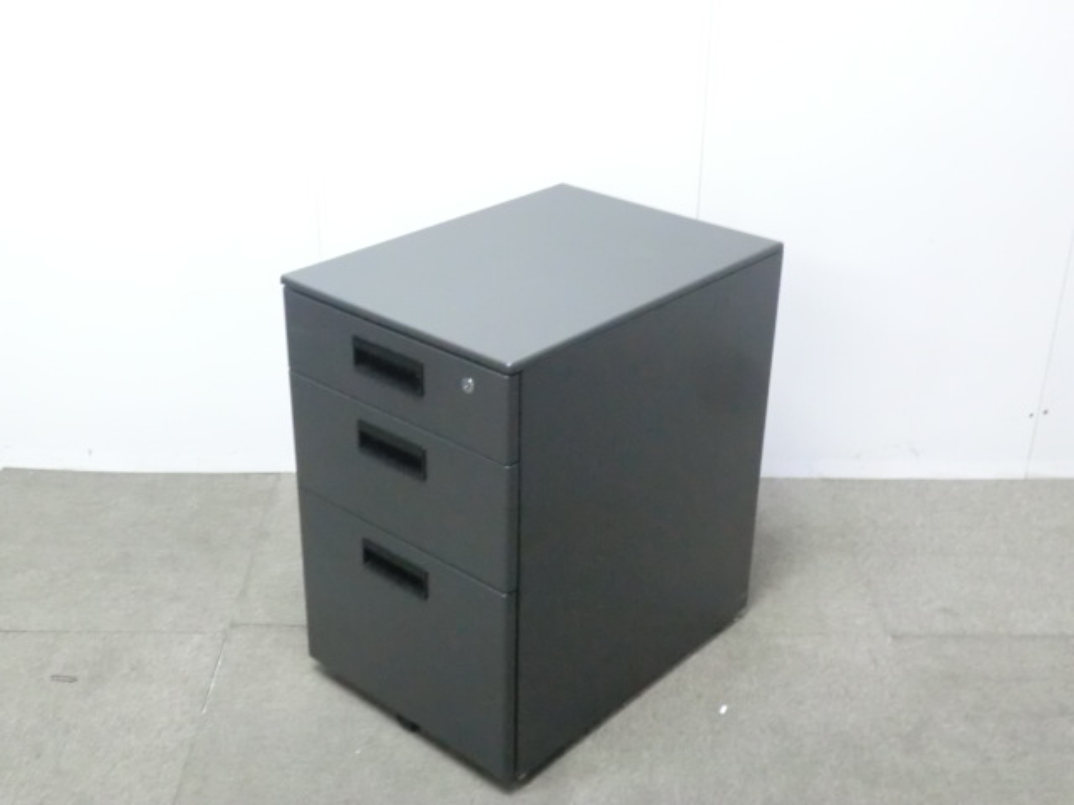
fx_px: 1396
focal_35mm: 45
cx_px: 537
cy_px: 402
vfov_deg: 32.2
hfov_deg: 42.1
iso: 800
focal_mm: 8.2
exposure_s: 1/20
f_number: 4.3
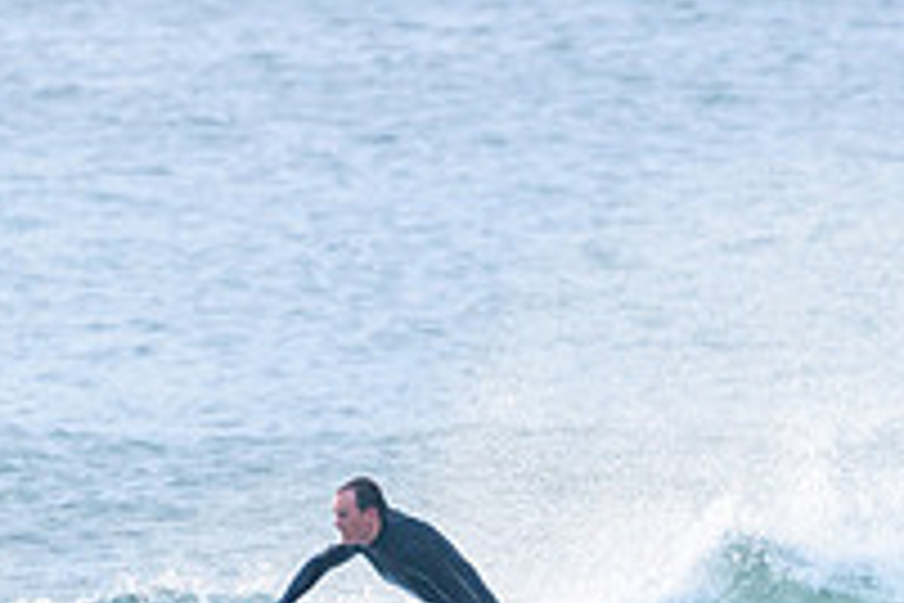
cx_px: 418
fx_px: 36408
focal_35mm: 1450
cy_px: 785
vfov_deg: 0.9
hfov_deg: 1.4
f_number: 5.6
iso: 900
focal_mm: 500
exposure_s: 1/1000
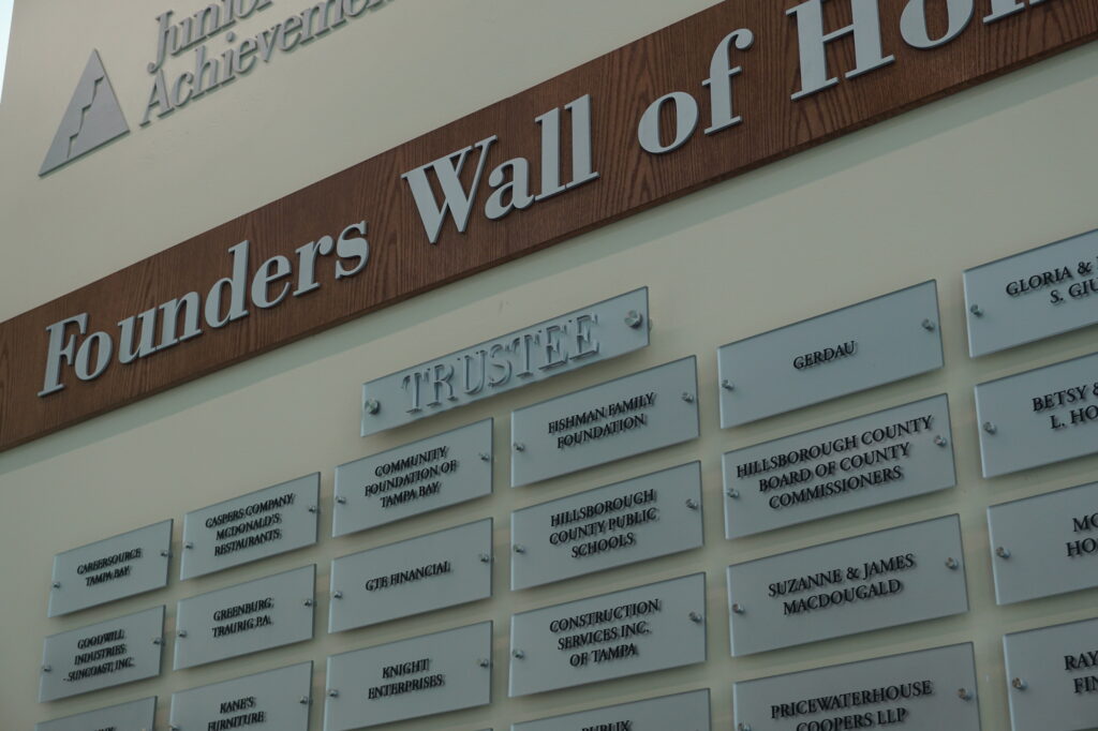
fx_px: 1738
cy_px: 366
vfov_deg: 23.8
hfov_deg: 35.1
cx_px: 549
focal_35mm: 57
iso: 320
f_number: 6.3
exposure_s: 1/60
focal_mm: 38
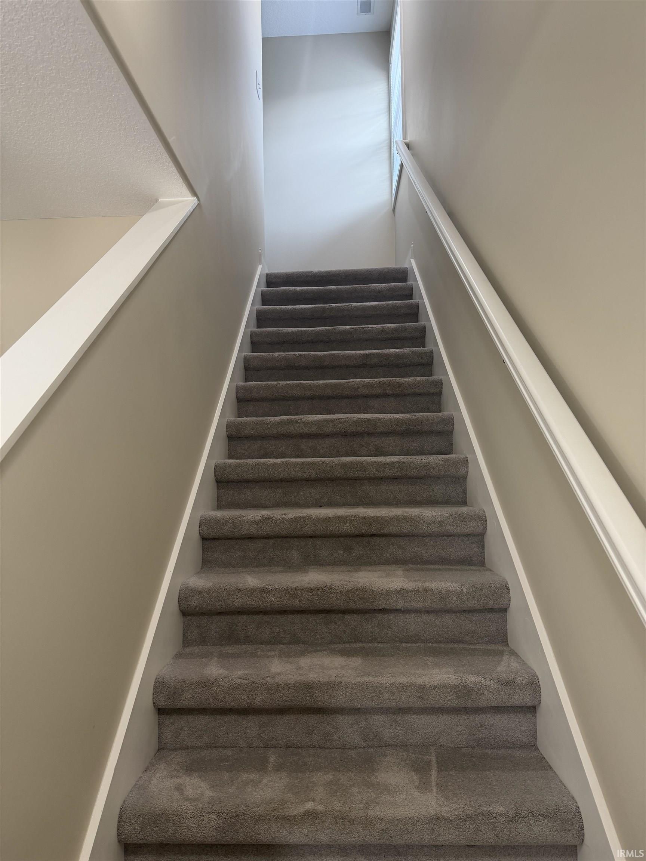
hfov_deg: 56.8
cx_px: 323
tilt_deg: +4.8
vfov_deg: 71.6
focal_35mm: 24
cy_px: 430
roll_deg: +1.8
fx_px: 597
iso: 160
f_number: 1.78
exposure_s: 1/121
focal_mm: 6.76
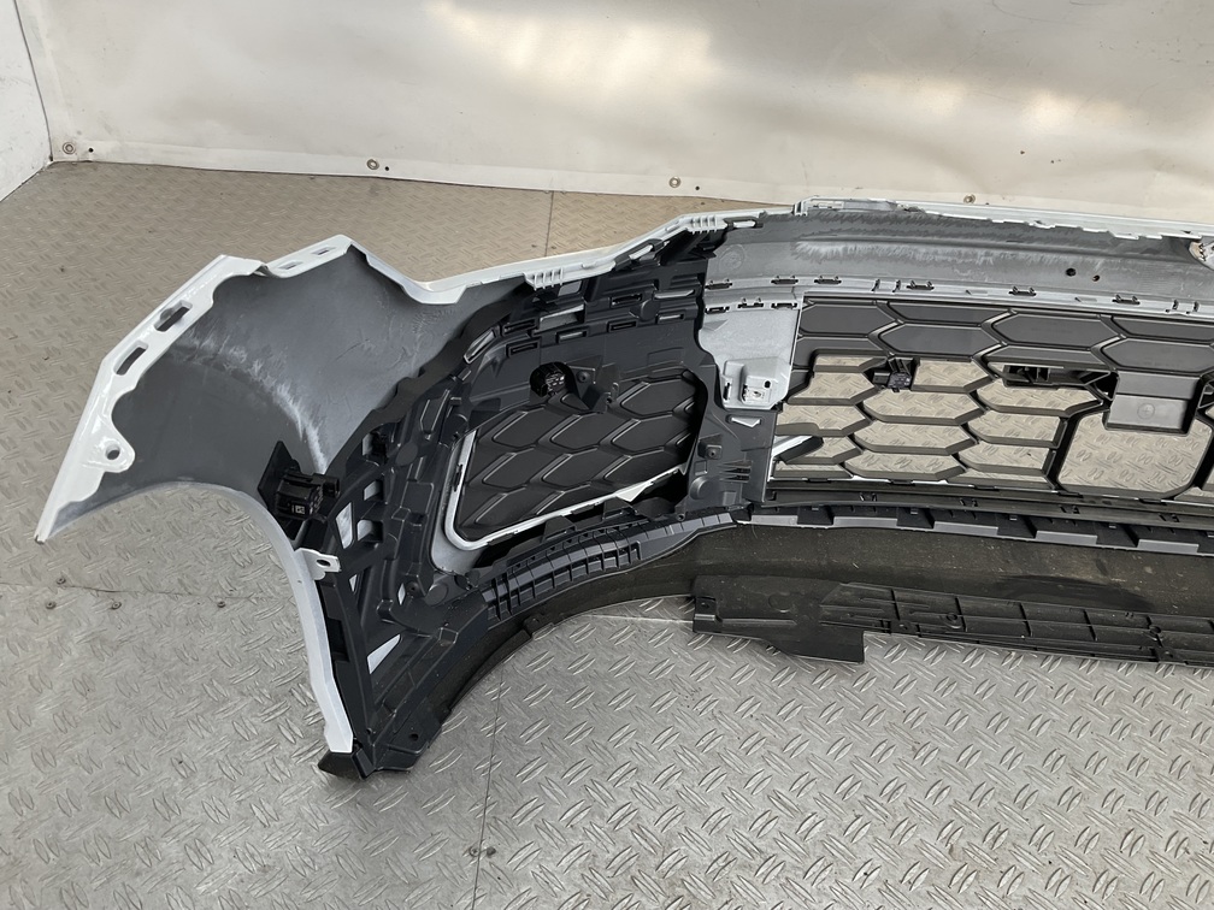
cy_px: 455
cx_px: 607
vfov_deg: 48.2
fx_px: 1017
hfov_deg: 61.7
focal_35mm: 29
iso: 16
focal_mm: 3
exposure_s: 1/163
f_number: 1.8
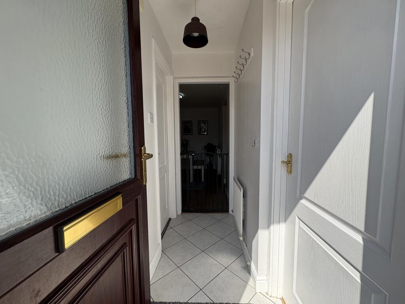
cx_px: 202
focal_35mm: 14
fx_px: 164
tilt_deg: -4.5
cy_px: 152
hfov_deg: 102.1
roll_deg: +0.6
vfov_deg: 85.7
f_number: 2.2
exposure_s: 1/636
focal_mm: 2.22
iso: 40
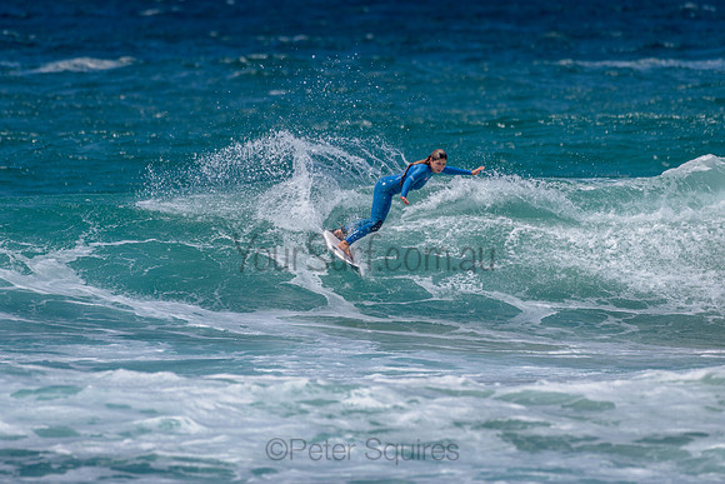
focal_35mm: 614
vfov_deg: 2.2
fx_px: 12373
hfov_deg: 3.4
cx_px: 347
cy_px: 189
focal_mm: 500
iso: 90
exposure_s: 1/2000
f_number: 5.6
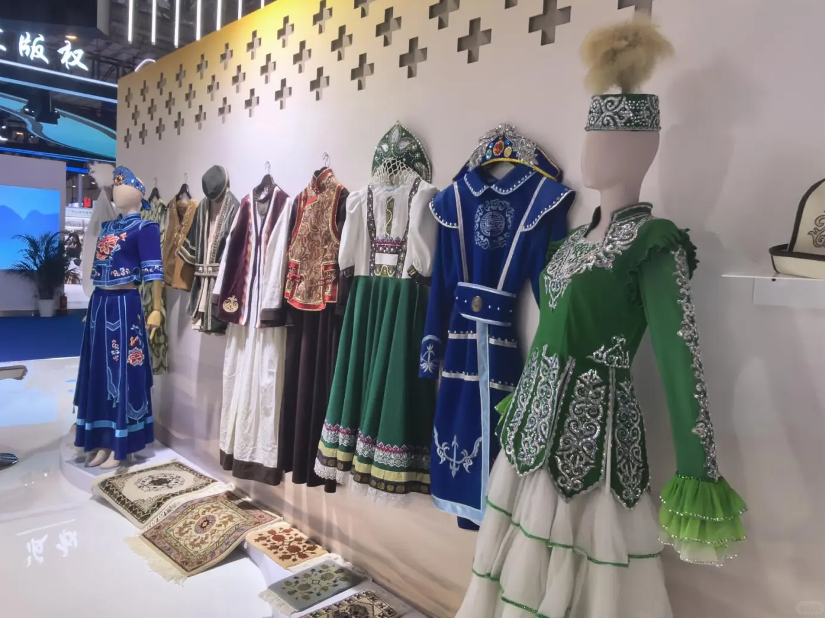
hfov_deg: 71.6
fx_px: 572
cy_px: 299
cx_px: 401
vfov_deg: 56.8
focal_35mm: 24
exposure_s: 1/241
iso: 100
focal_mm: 1.95
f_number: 2.2
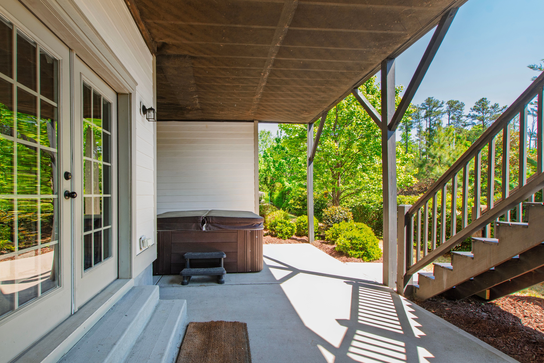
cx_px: 272
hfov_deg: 100.4
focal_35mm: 15
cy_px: 182
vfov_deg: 77.3
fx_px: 227
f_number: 8
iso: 200
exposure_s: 1/50
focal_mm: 10
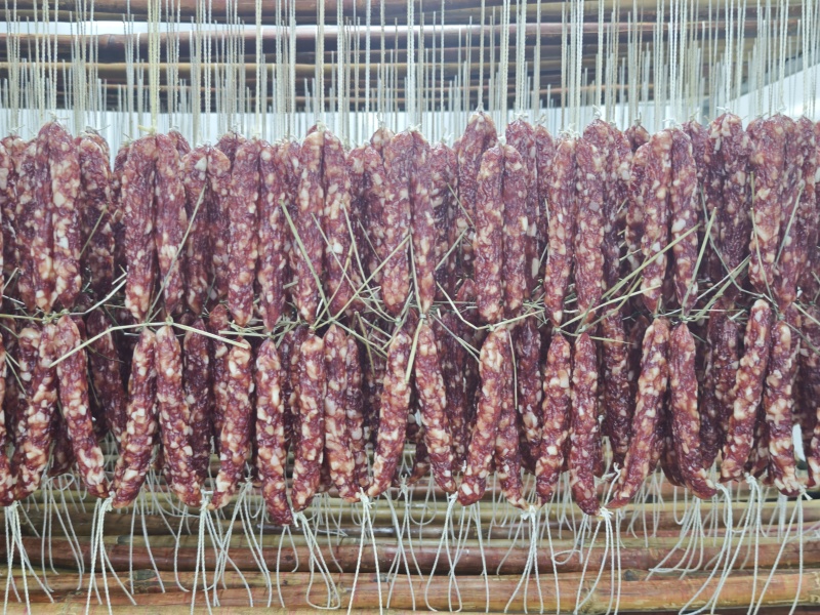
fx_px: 1090
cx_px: 410
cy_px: 308
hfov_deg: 41.2
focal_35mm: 46
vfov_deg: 31.5
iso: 320
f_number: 1.63
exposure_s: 1/50
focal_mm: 8.72
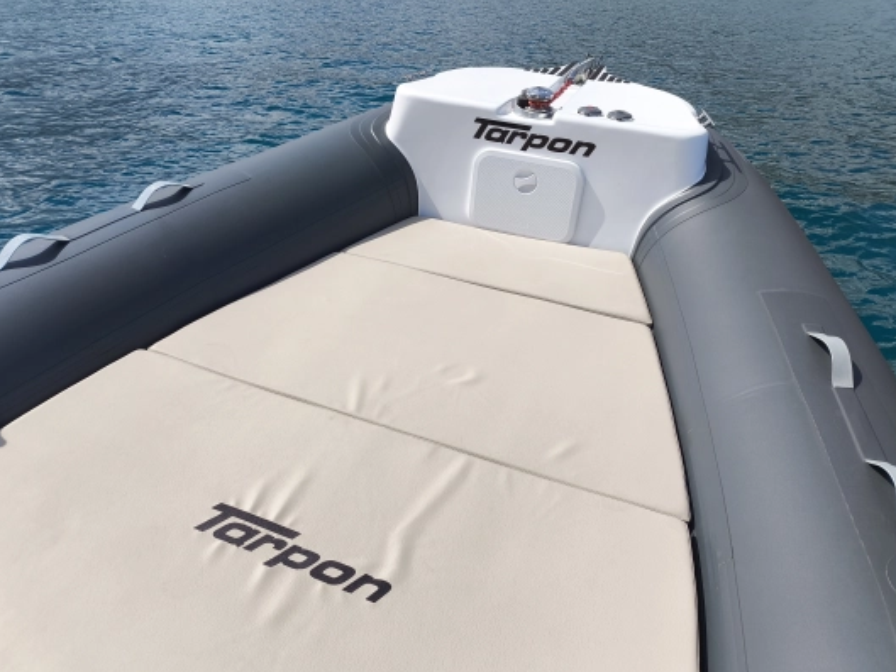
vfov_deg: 53.1
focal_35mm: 26
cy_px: 336
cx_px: 452
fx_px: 673
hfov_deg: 67.3
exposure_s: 1/1509
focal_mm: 4.71
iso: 50
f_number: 1.7
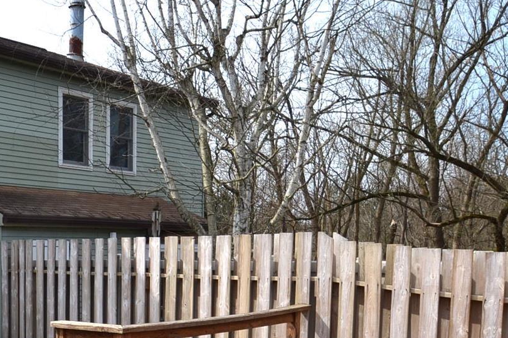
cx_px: 67
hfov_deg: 41.8
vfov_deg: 29.5
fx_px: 616
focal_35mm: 44
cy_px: 303
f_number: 8
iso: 100
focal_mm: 11.5
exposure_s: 1/250
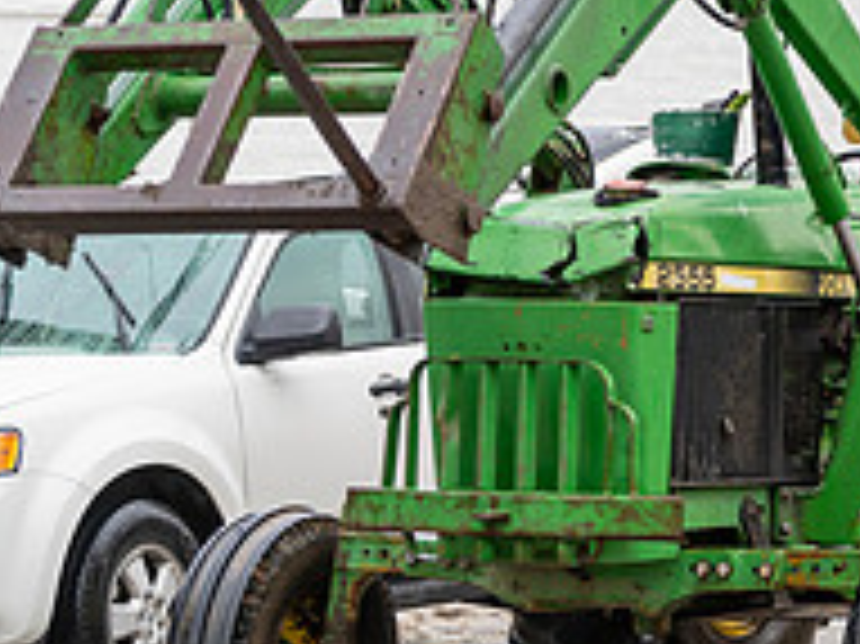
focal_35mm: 178
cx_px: 1153
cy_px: 196
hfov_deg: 10.8
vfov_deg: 8.3
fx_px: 4419
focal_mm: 61
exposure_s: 1/640
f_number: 2.8
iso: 320
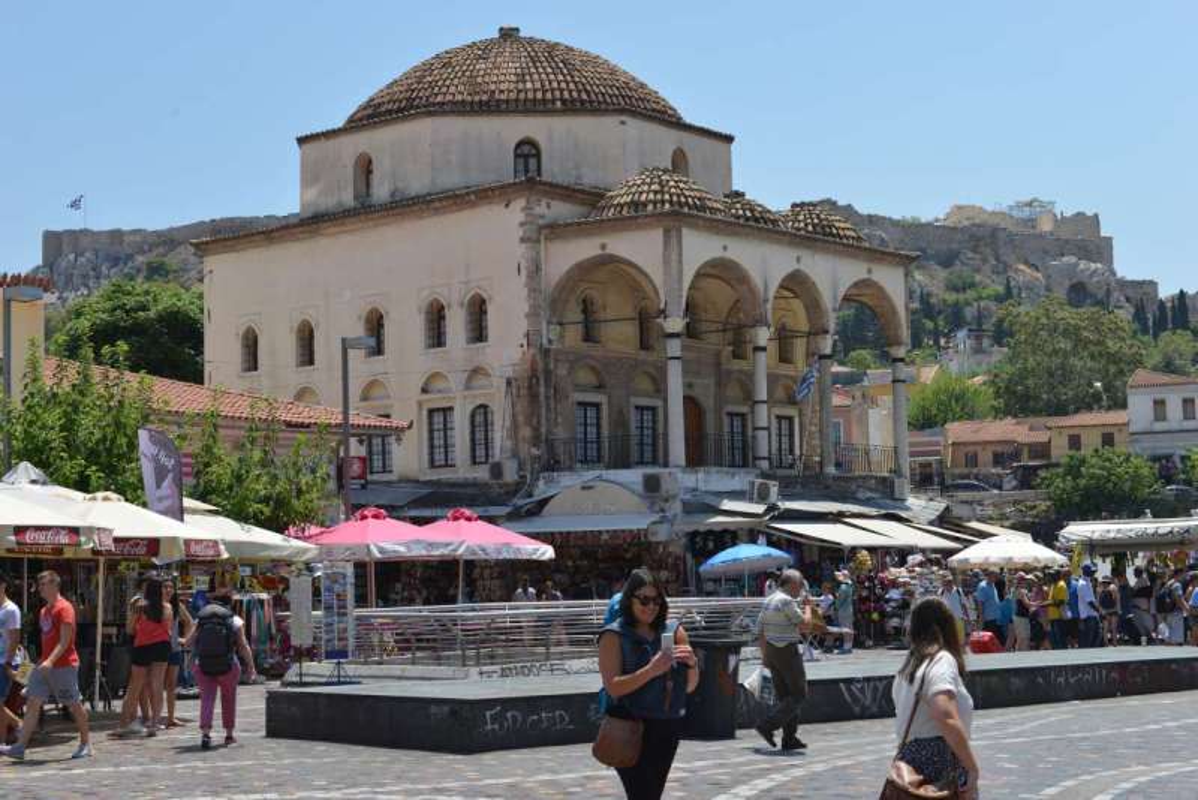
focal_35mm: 58
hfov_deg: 34.5
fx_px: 1931
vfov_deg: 23.4
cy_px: 400
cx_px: 599
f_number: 10
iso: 500
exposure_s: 1/320
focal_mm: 58
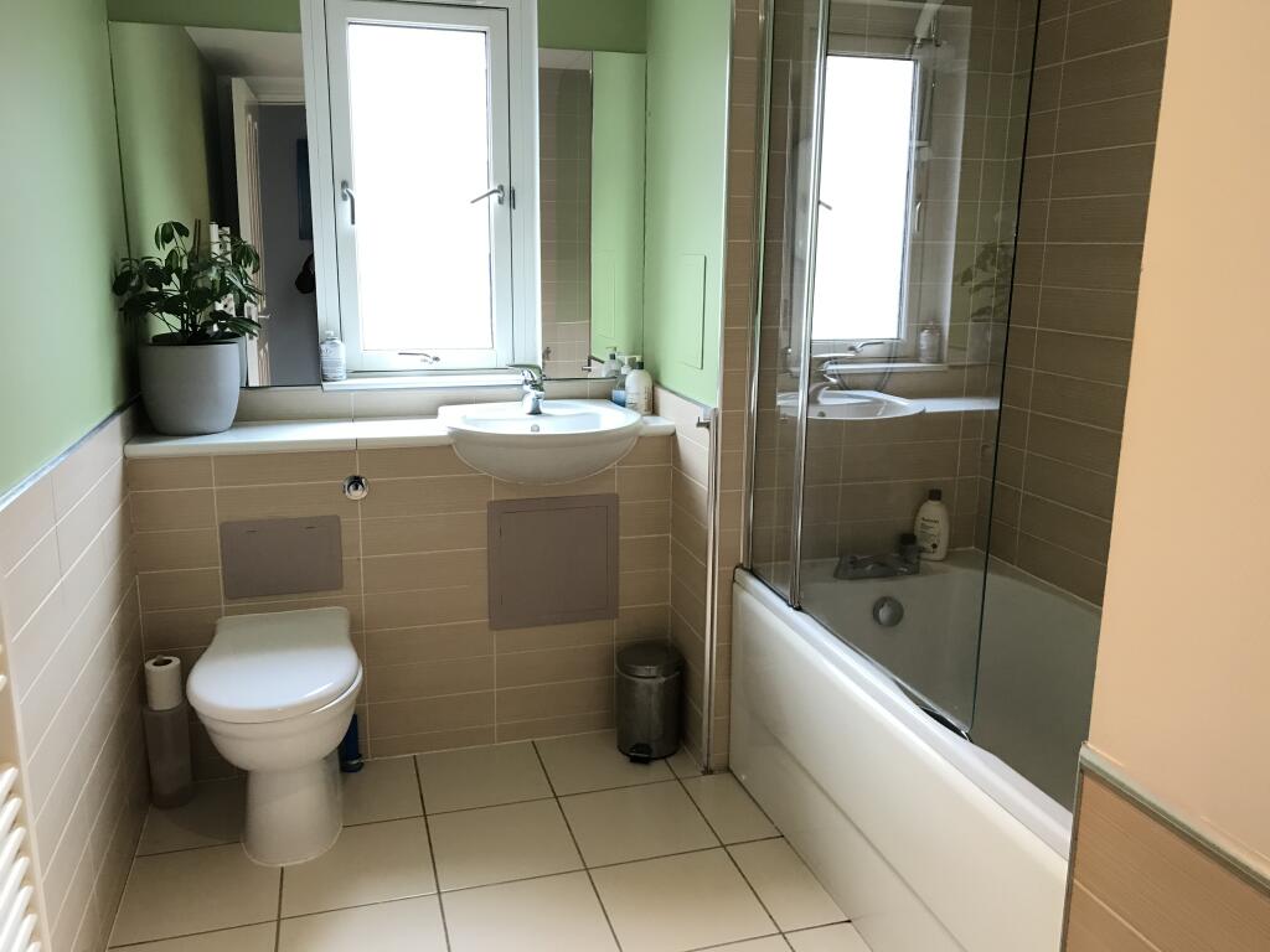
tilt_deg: -11.5
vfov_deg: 49.7
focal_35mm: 28
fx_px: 1027
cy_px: 476
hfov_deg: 63.4
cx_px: 635
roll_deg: -0.4
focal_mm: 3.99
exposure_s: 1/17
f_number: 1.8
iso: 64
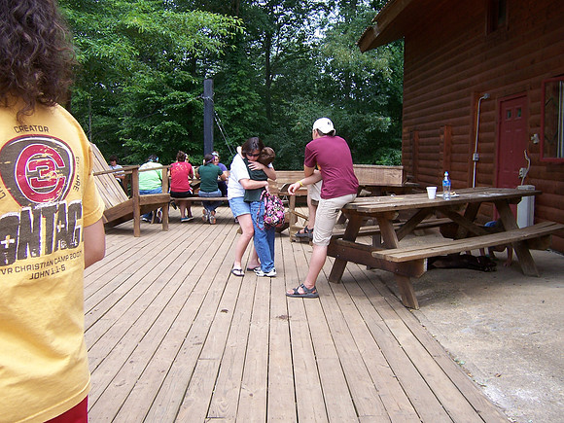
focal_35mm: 33
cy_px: 212
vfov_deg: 42.9
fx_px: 538
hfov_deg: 55.4
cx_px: 282
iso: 80
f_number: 3.4
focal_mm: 5.5
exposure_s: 1/250
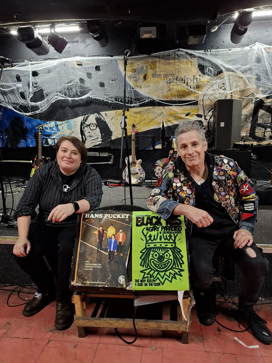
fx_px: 241
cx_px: 136
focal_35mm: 23
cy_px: 182
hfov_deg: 58.9
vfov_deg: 73.9
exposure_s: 1/33
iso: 400
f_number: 1.8
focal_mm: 5.54
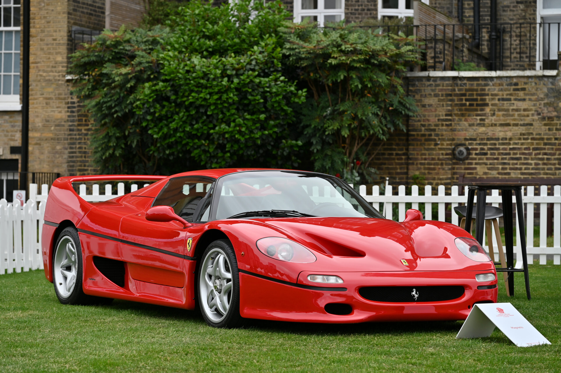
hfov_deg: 19.8
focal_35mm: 103
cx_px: 280
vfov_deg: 13.3
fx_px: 1604
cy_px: 186
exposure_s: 1/250
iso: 100
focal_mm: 103
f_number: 5
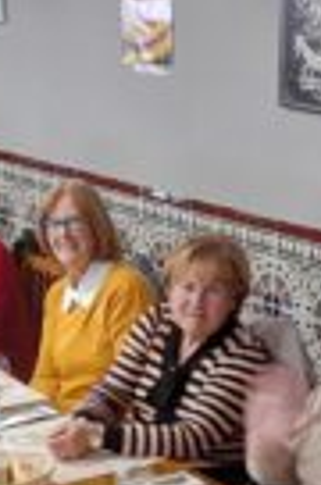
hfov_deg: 13.4
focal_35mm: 101
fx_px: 1358
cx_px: 87
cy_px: 490
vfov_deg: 19.6
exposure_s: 1/33
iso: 320
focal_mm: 4.6
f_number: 2
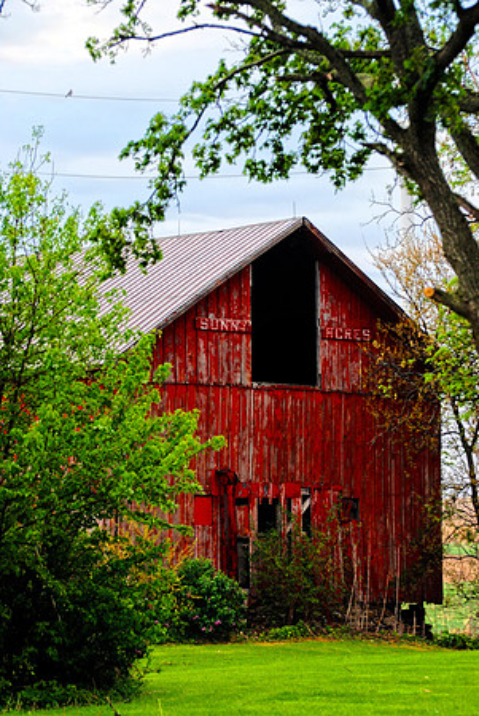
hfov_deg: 10.0
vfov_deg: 14.8
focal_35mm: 138
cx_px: 240
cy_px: 358
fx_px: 2748
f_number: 4.8
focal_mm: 92
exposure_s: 1/60
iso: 200
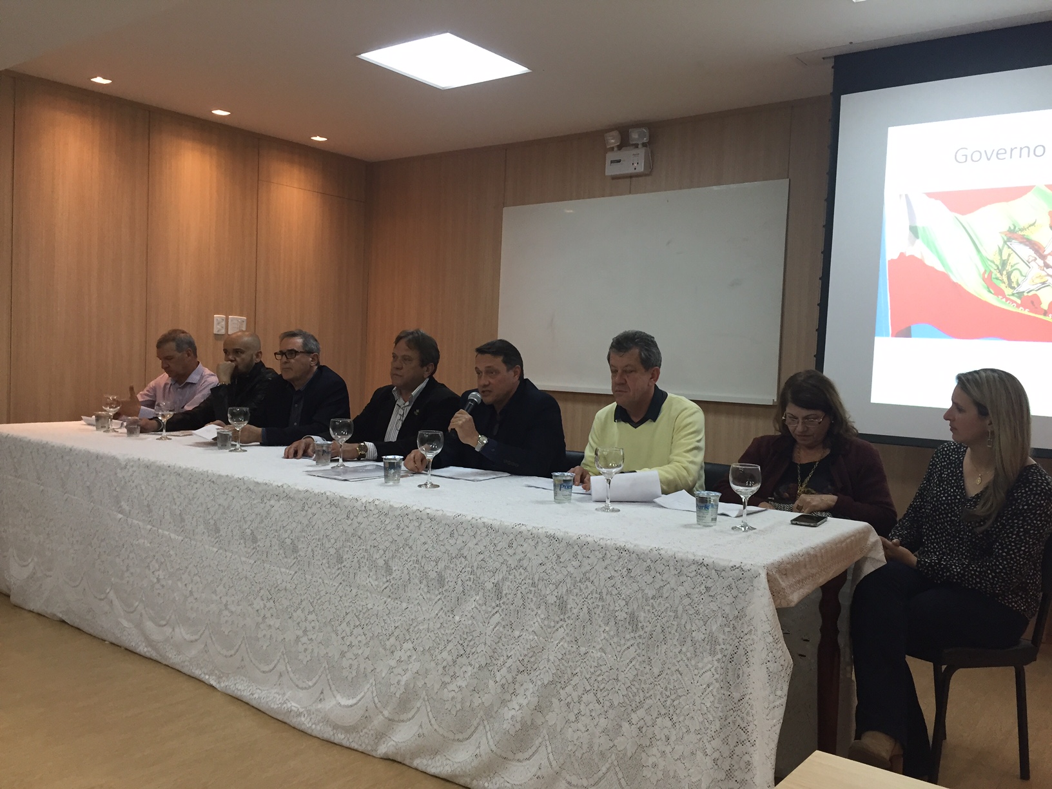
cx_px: 526
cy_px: 394
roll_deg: -2.7
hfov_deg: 61.7
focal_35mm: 29
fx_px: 881
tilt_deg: -3.3
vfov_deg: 48.2
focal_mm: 4.15
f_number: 2.2
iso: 100
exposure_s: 1/30
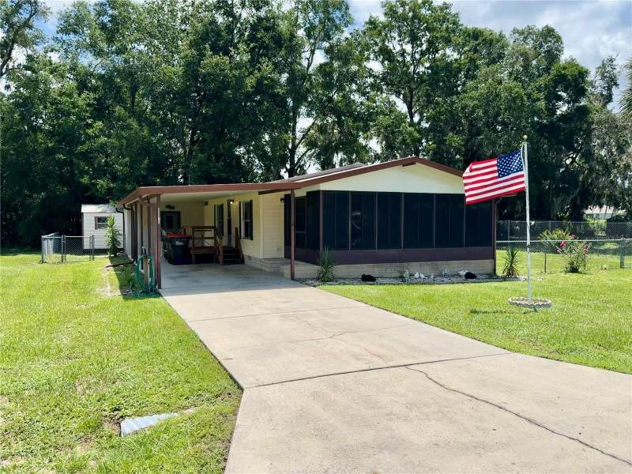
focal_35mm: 24
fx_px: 438
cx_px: 316
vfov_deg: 56.8
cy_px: 237
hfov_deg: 71.6
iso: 80
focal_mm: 6.76
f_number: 1.78
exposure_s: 1/6173
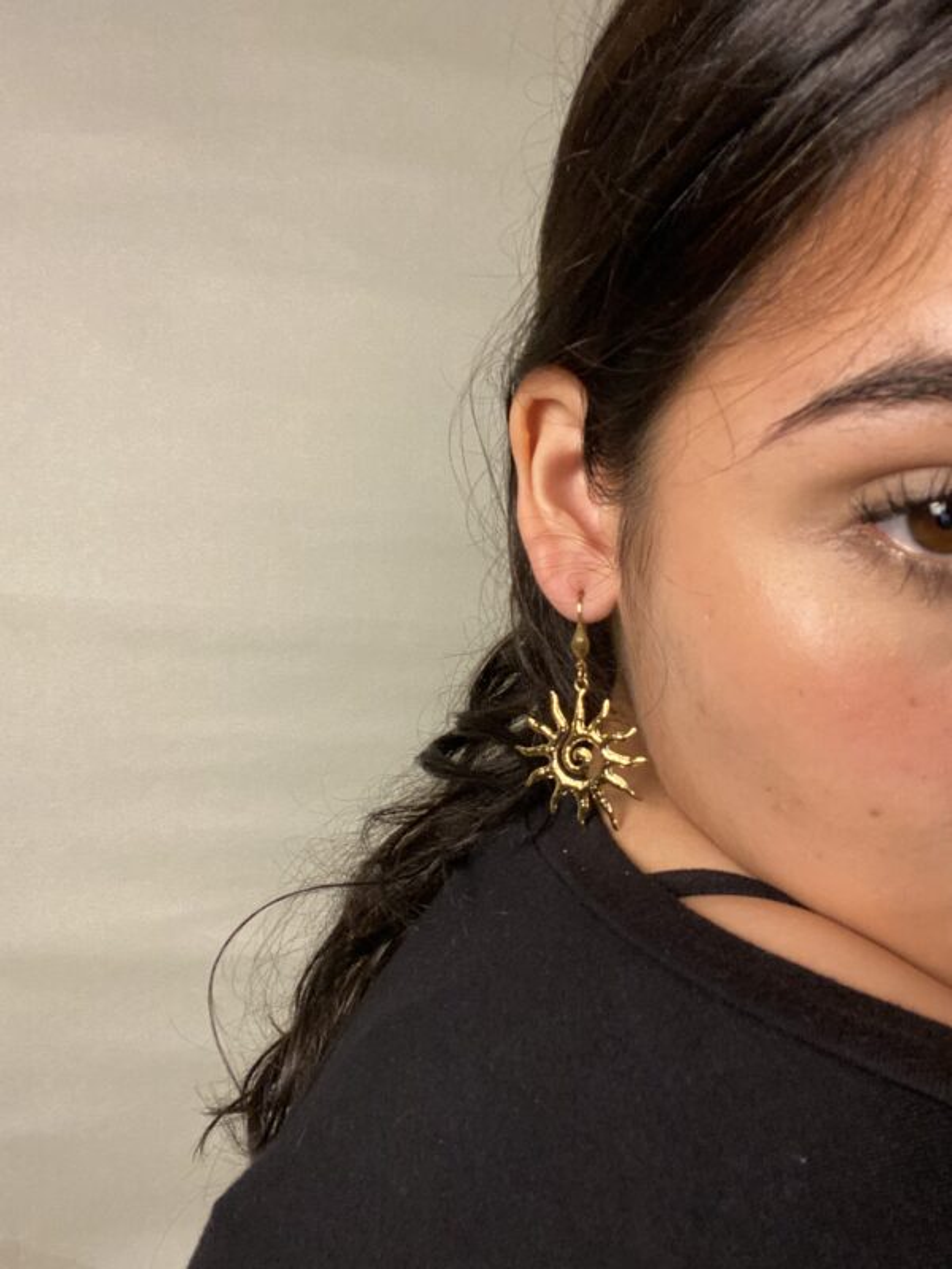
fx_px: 1100
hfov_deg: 46.8
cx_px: 476
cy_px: 634
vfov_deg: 60.0
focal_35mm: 30
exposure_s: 1/60
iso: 250
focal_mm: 2.71
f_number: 2.2
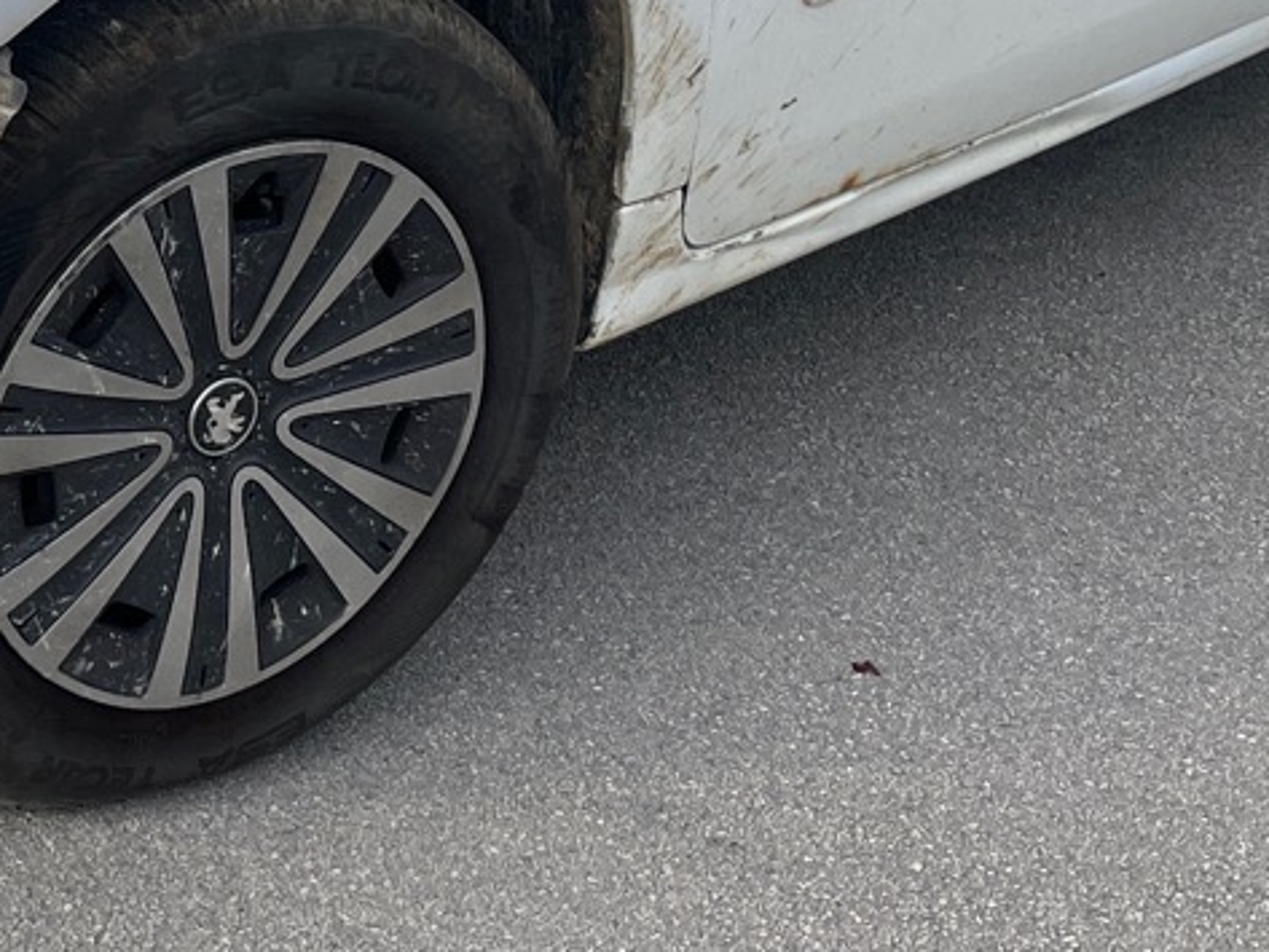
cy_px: -223
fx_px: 3630
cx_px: -51
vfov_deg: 14.4
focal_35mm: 99
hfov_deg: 19.2
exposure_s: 1/1575
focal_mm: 4.2
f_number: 1.6
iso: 32
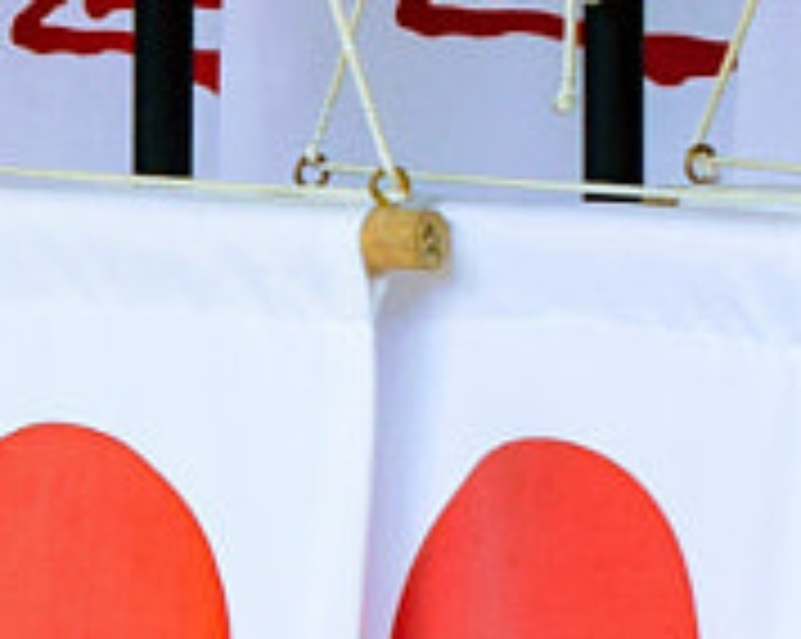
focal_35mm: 342
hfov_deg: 5.3
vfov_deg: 4.5
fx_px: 8104
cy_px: 914
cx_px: -1710
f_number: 5.6
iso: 400
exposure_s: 1/125
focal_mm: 27
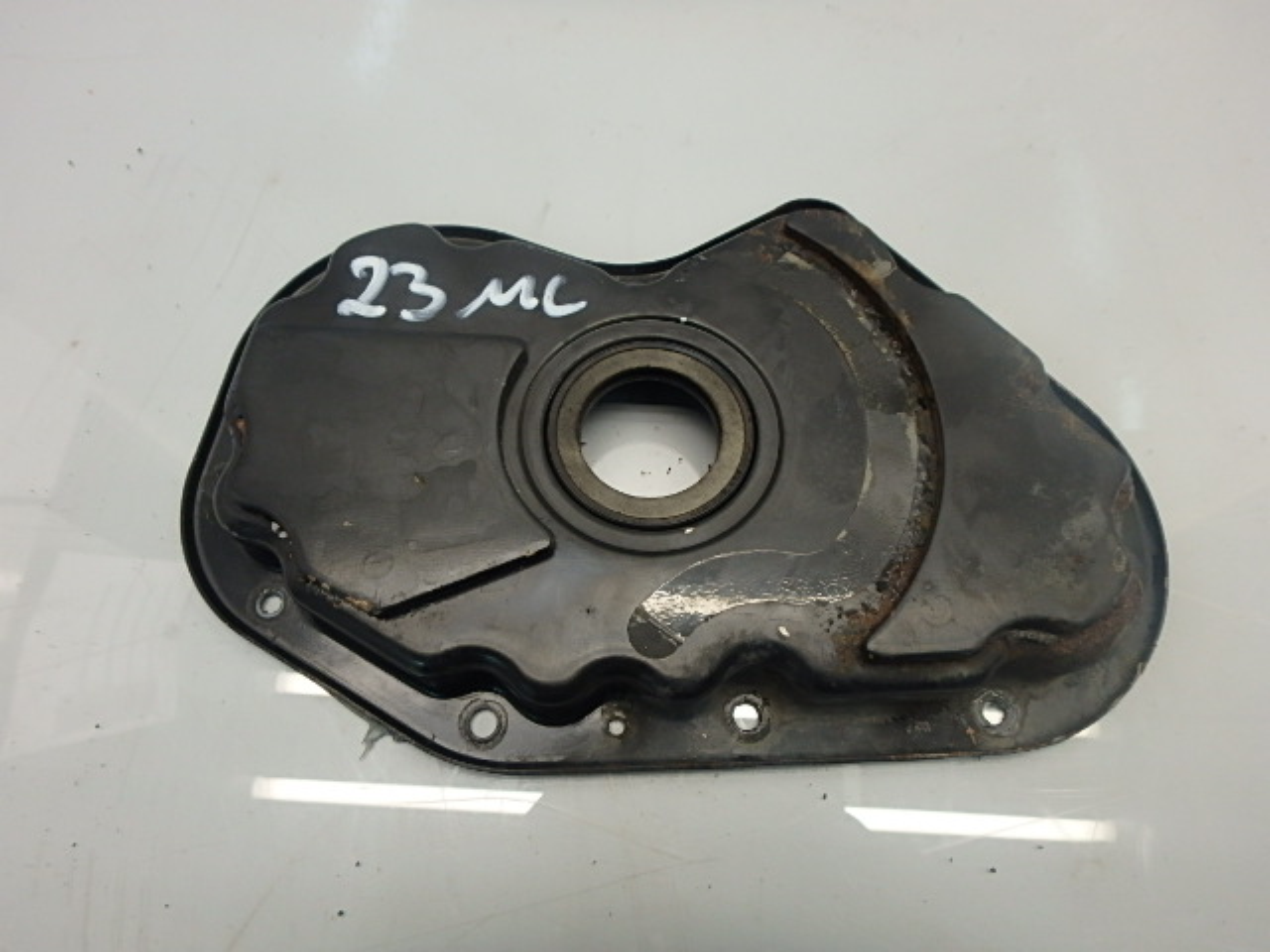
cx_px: 635
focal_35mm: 21
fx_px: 770
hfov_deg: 79.0
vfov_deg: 63.4
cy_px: 476
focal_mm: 3.7
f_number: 3.5
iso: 200
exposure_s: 1/60
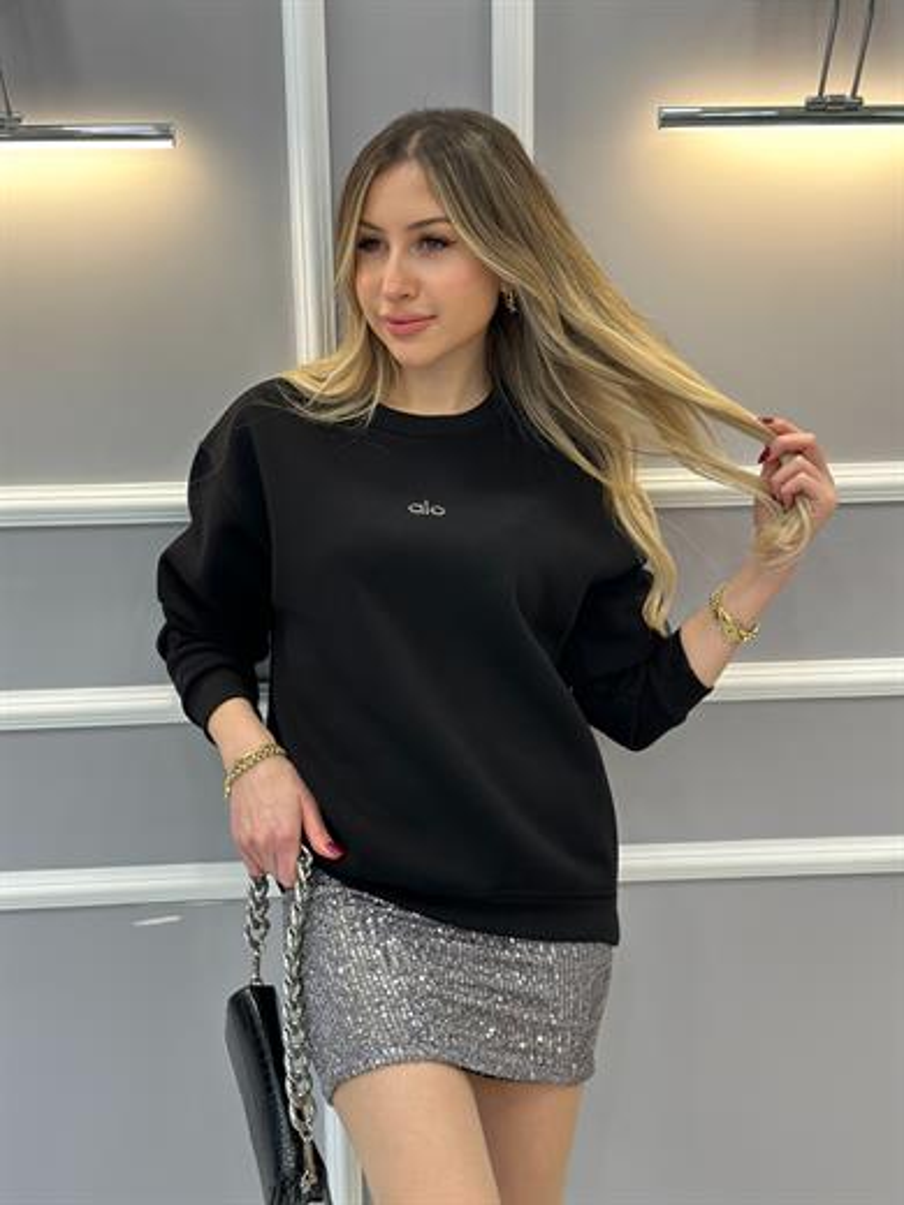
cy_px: 602
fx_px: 1671
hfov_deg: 30.3
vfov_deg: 39.7
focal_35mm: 48
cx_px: 452
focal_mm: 6.86
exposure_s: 1/100
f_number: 1.78
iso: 125
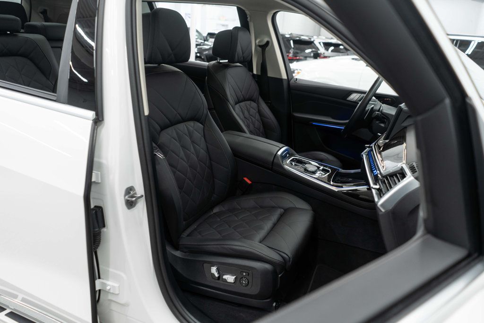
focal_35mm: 28
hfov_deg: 65.5
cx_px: 242
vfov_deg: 46.4
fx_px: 376
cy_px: 162
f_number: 3.2
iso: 500
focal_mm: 28
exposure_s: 1/50
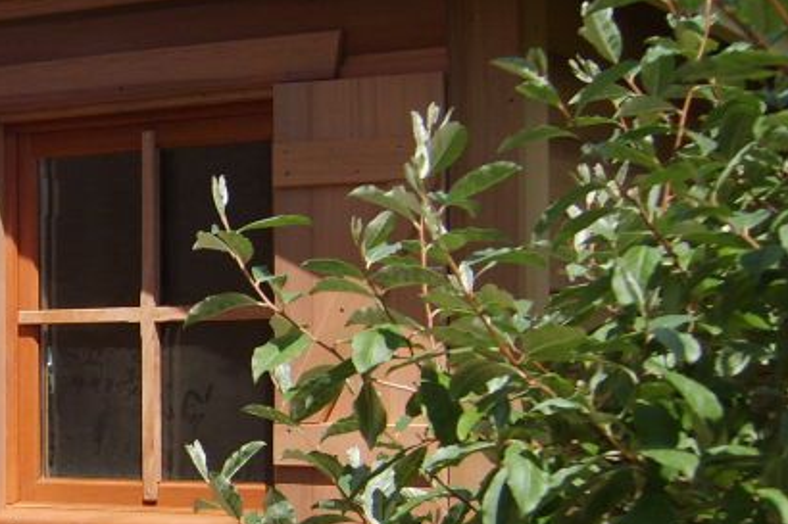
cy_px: 424
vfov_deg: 14.9
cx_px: -102
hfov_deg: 21.2
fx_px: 1991
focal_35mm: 91
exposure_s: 1/180
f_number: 7.1
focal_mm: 7.4
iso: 50
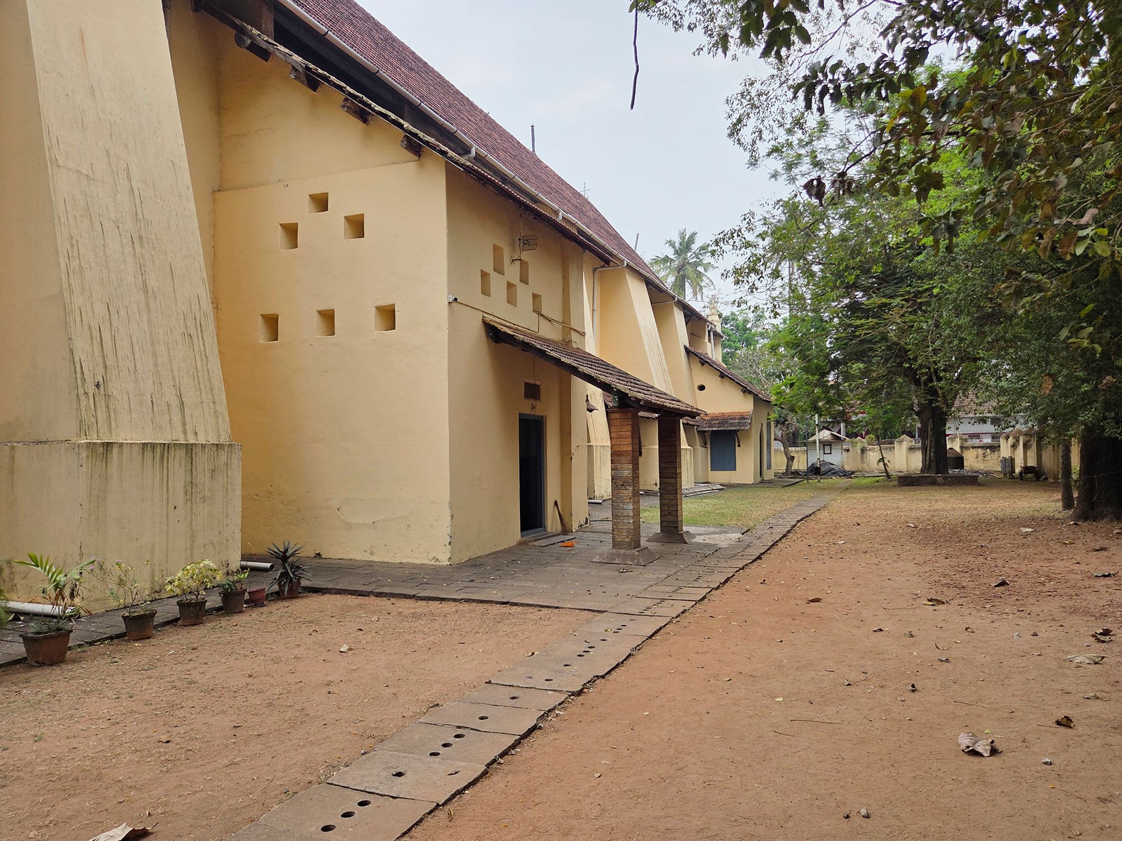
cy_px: 420
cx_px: 561
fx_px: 745
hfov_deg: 73.9
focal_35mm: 23
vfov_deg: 58.9
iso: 80
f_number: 1.8
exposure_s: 1/2234
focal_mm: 5.4
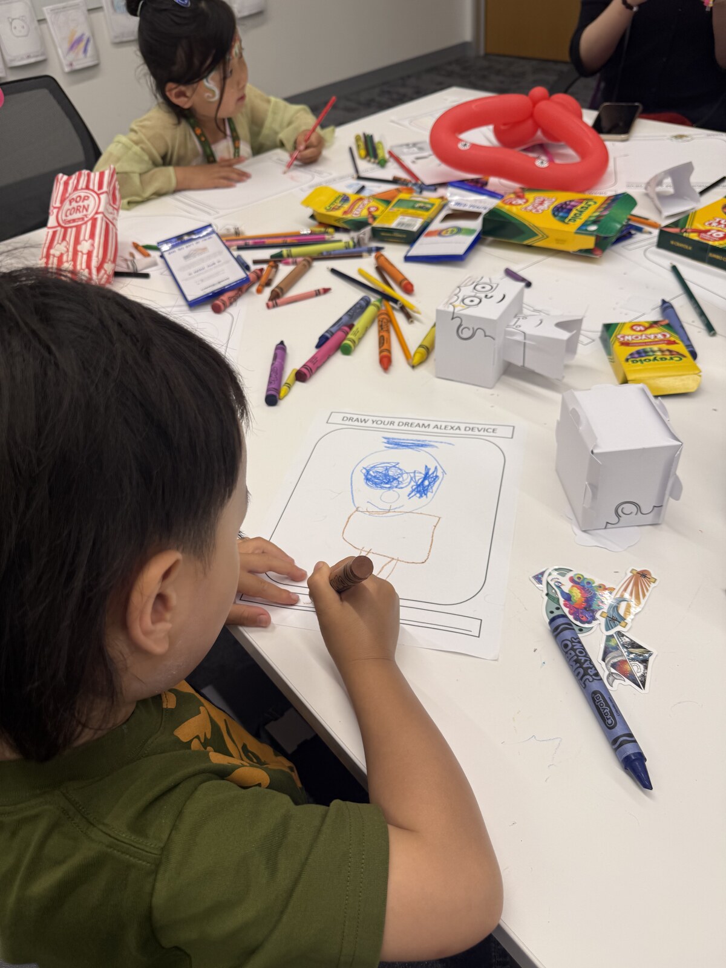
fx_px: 671
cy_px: 484
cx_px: 363
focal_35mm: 24
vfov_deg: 71.6
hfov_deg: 56.8
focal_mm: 6.76
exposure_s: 1/140
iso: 50
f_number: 1.78
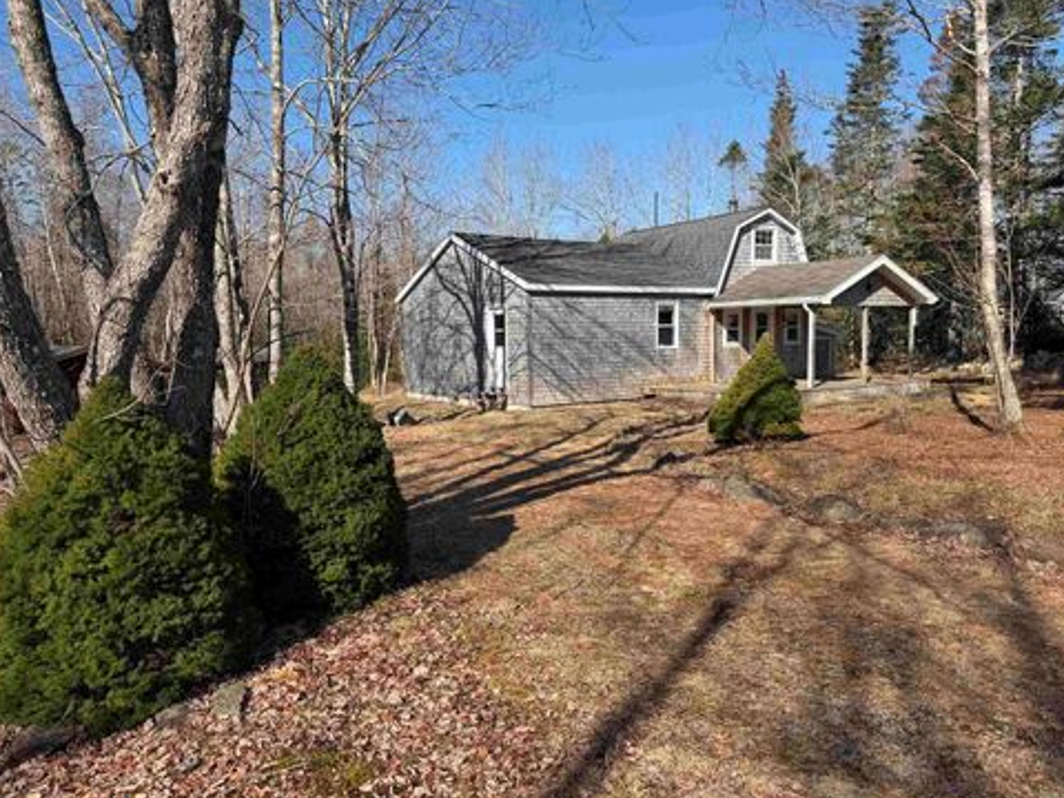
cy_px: 393
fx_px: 768
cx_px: 548
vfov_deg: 54.9
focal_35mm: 25
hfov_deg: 69.4
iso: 80
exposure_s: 1/3279
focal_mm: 6.76
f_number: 1.78
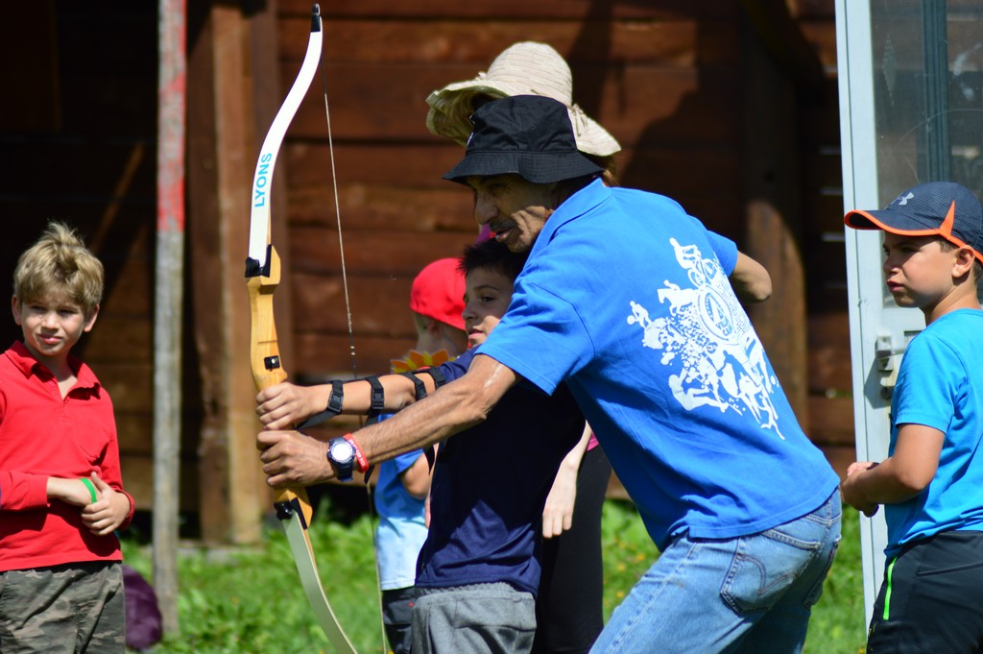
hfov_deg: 7.0
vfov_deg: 4.7
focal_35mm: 292
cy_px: 327
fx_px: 7980
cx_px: 492
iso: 100
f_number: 4.8
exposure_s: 1/640
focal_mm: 195
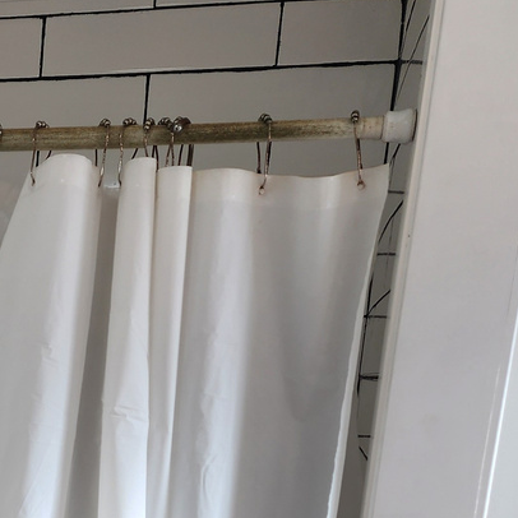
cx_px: -174
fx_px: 1304
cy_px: 707
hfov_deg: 20.4
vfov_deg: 20.2
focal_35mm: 77
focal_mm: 6.4
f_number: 1.8
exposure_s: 1/120
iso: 25
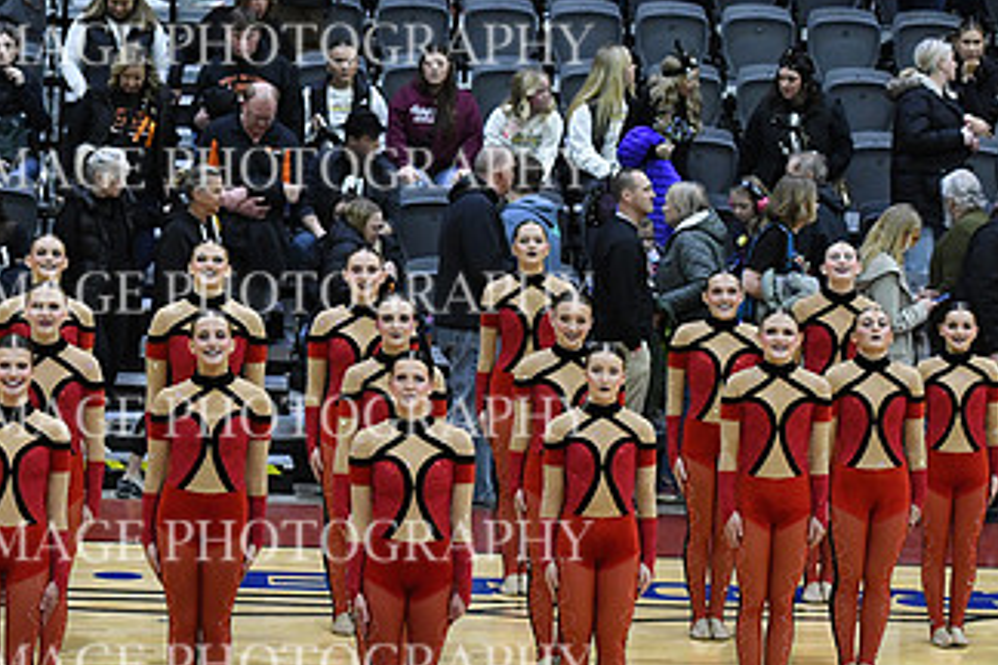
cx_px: 148
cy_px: 479
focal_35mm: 188
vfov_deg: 7.3
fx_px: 5211
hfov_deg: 10.9
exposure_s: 1/400
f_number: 2.8
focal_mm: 70
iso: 3200
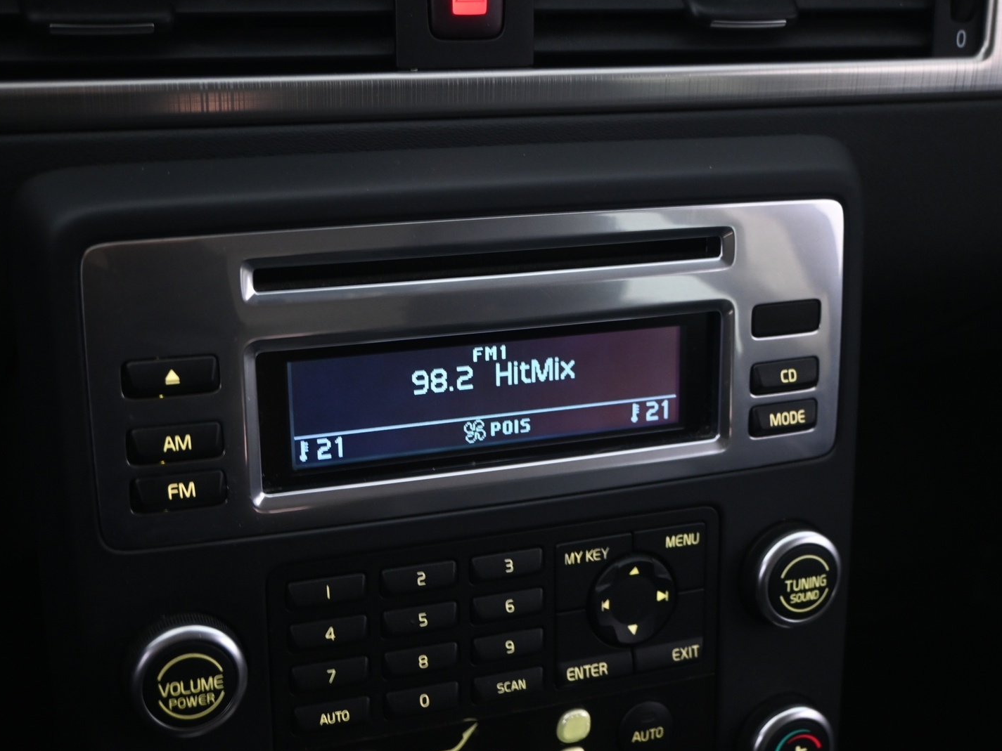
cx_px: 503
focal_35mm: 48
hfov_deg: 40.0
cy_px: 374
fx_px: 1376
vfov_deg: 30.5
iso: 1000
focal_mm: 29
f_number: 4.8
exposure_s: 1/5
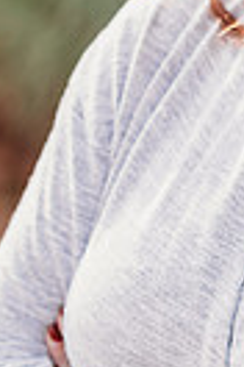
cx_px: 305
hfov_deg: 4.7
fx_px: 2938
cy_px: 78
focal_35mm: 289
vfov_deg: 7.1
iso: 100
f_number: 2.2
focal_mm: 85
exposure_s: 1/320
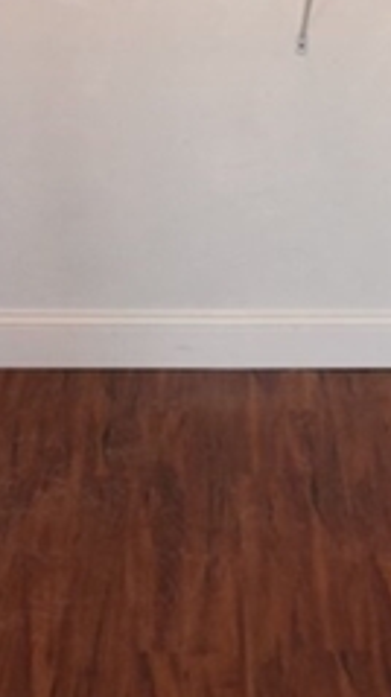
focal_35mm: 91
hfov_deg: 13.3
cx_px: 228
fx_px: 1681
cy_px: -6
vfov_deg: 22.5
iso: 800
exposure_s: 1/100
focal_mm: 18
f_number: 5
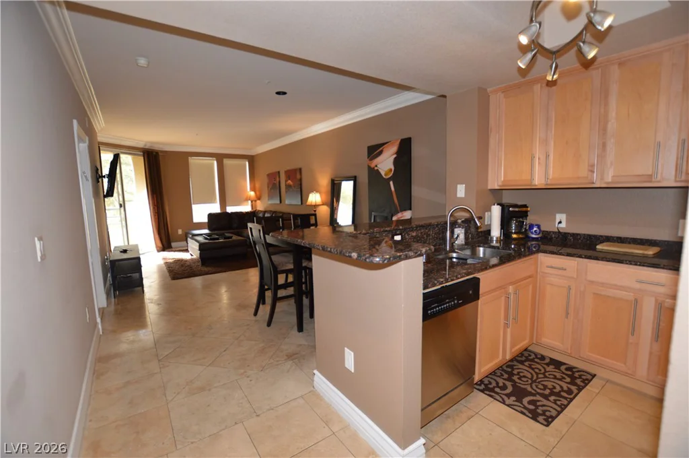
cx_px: 344
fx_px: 287
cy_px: 229
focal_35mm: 15
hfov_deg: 100.5
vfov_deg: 77.2
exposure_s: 1/60
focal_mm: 10
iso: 400
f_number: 3.5
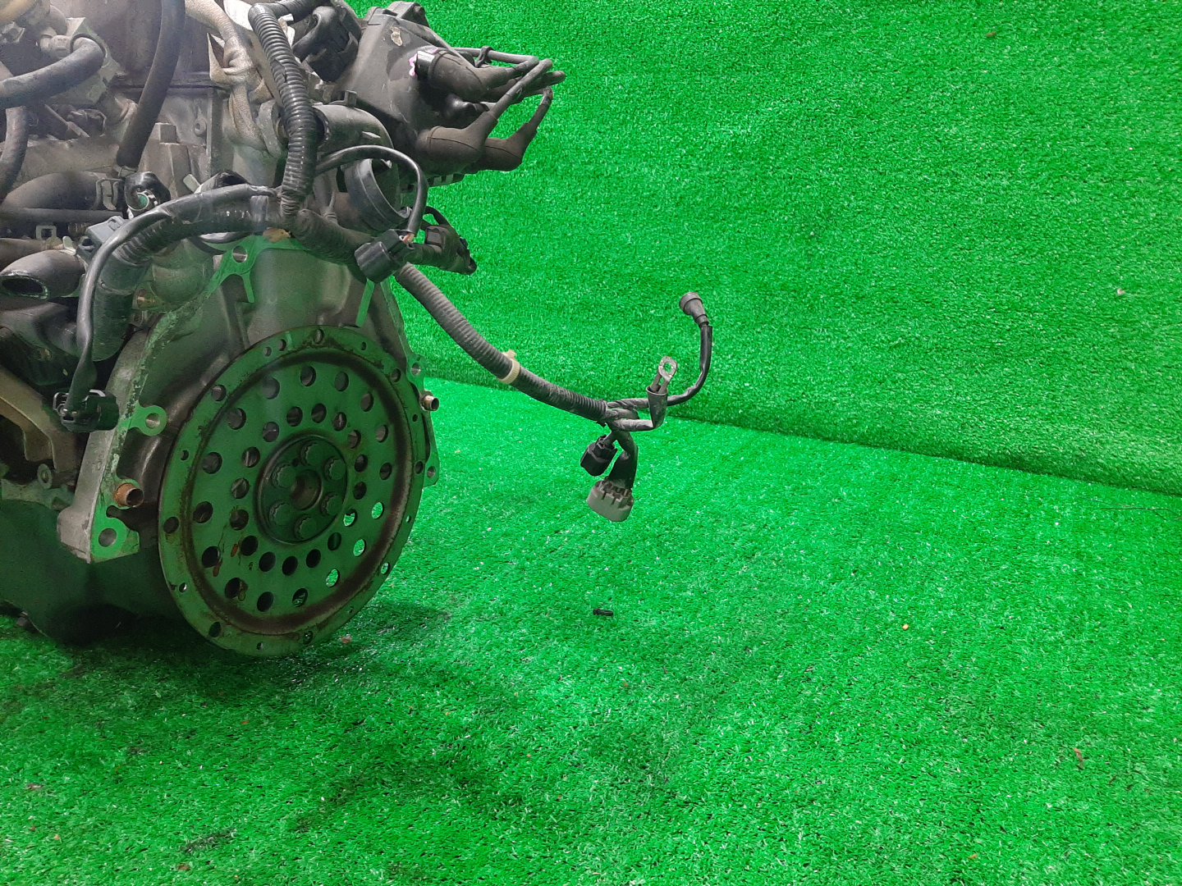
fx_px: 888
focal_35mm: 26
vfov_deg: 53.1
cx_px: 591
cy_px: 443
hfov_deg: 67.3
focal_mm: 3.93
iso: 232
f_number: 1.7
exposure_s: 1/50
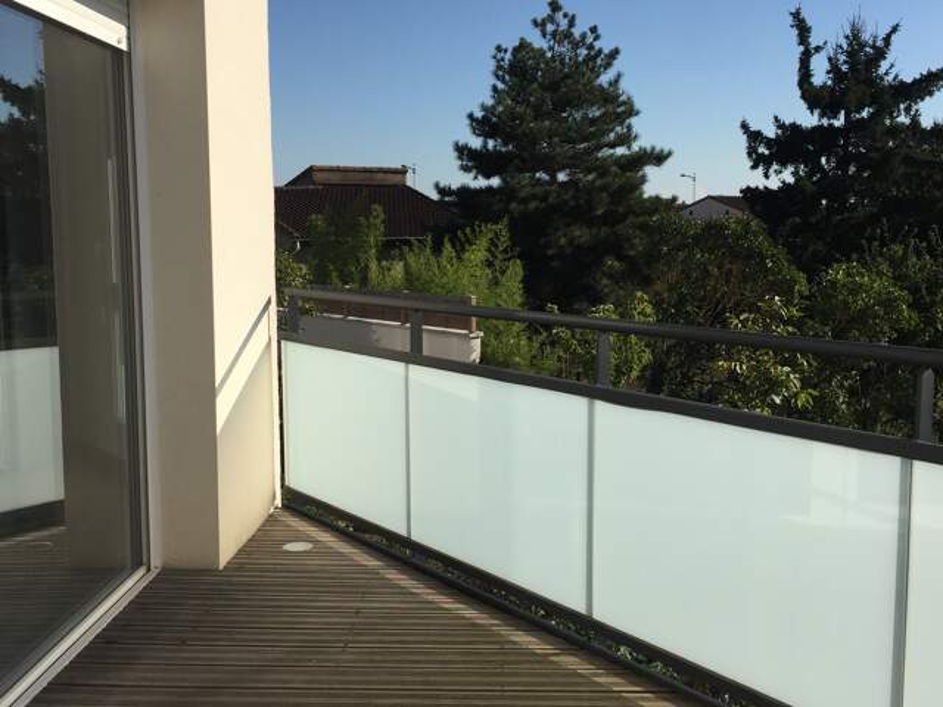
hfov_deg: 61.7
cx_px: 472
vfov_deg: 48.2
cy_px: 354
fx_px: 790
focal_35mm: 29
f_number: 2.2
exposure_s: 1/3300
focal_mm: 4.15
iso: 32
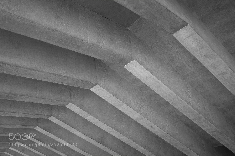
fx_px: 176
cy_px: 78
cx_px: 118
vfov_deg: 47.9
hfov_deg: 67.4
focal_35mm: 27
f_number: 2
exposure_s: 1/85
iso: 200
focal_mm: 18
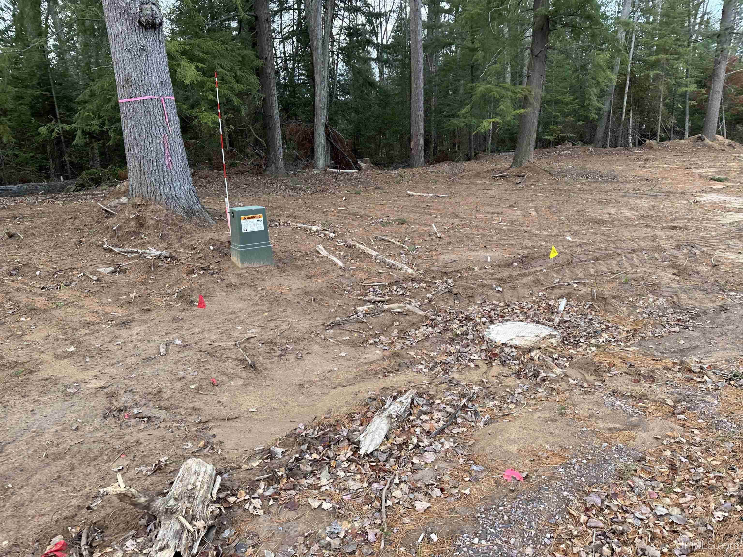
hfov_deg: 71.6
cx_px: 372
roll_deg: +2.4
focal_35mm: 24
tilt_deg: -14.7
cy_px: 278
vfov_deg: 56.8
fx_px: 515
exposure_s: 1/146
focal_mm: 6.86
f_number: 1.78
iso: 64
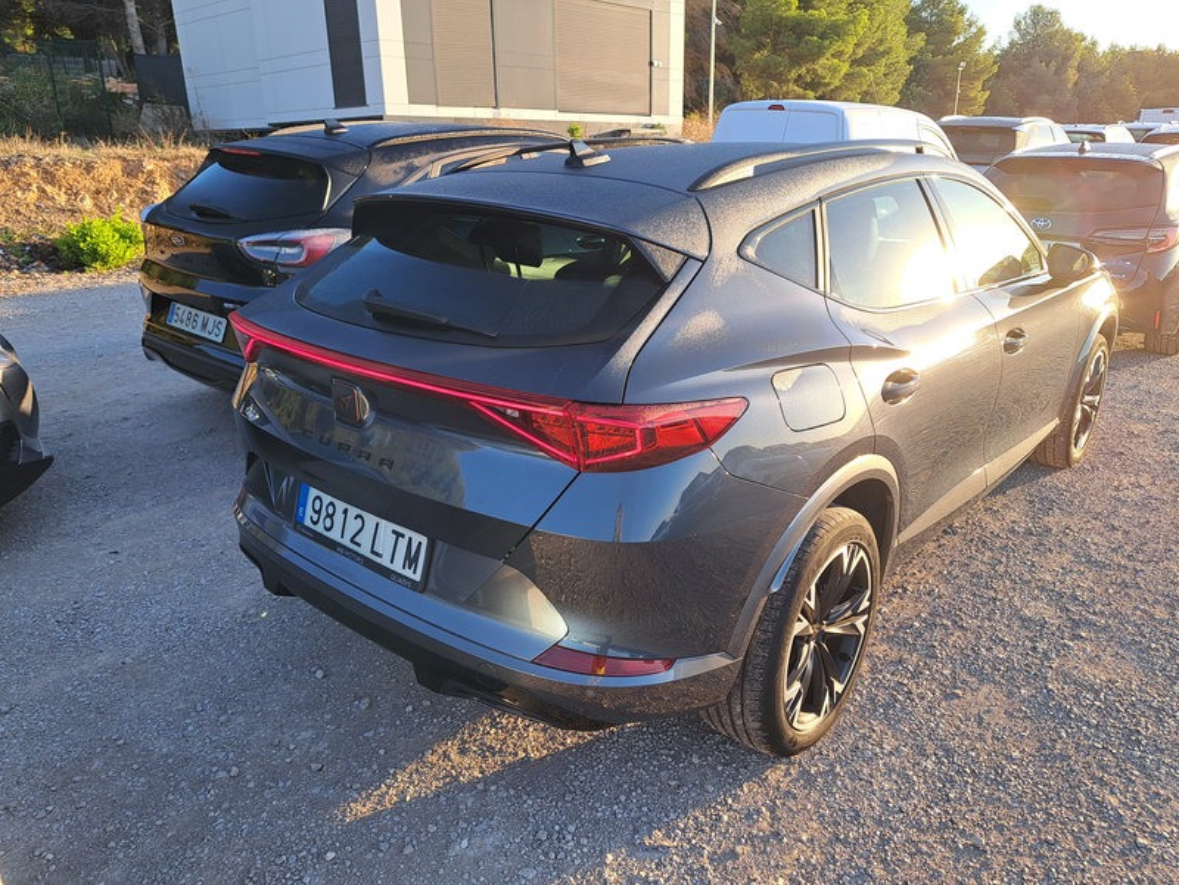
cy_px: 442
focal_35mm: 24
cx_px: 590
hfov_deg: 71.6
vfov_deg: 56.8
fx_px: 817
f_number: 1.8
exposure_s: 1/284
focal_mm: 5.23
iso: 50
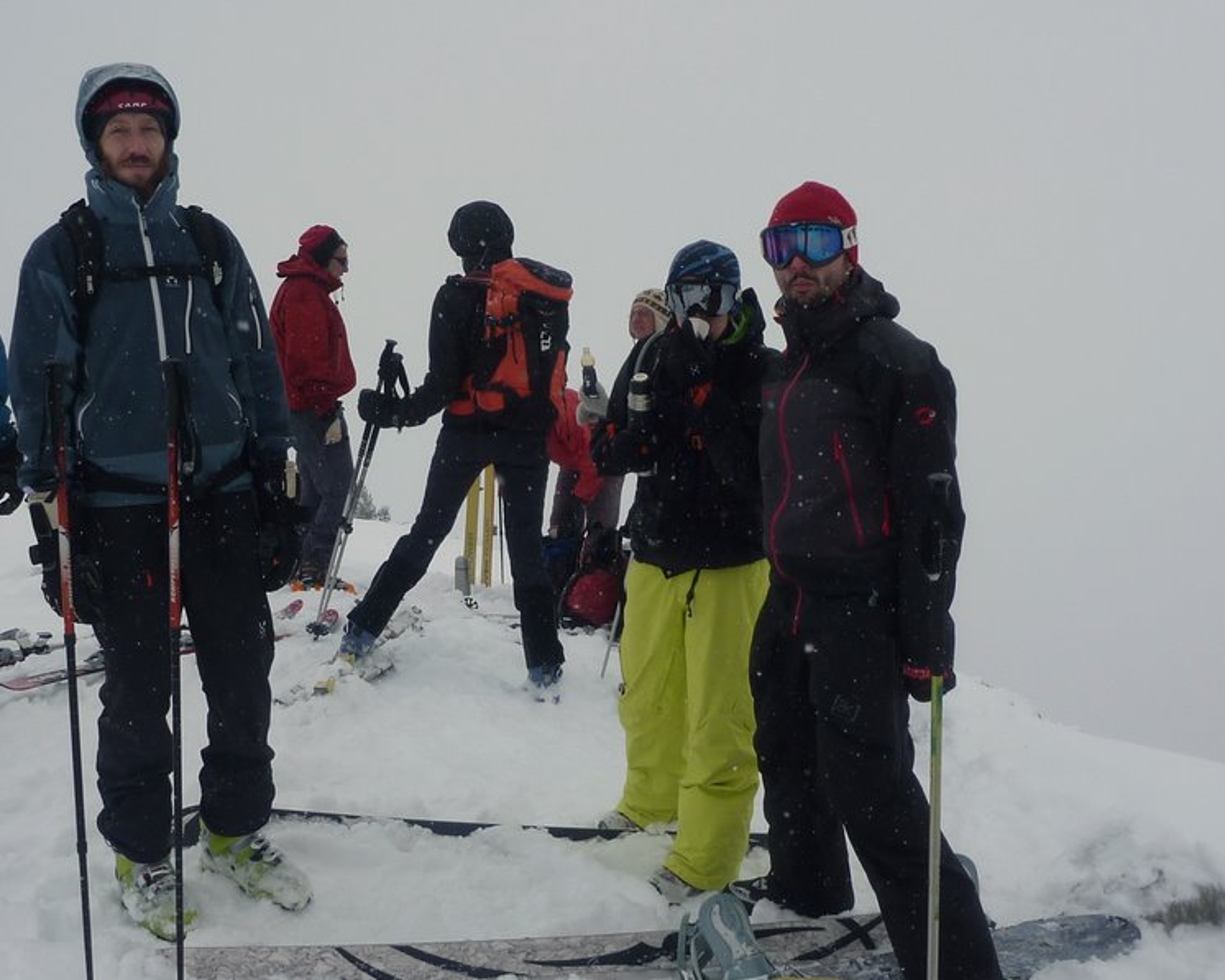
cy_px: 489
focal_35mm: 45
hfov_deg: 41.1
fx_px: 1632
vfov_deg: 33.4
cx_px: 578
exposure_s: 1/800
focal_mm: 4.9
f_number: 3.3
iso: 80
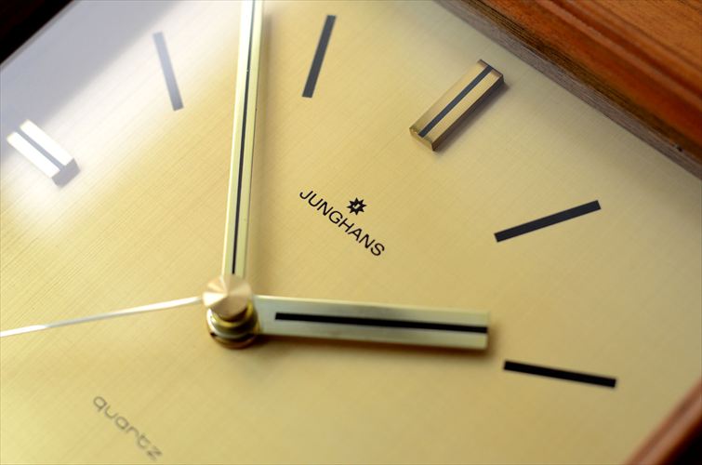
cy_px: 232
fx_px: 1459
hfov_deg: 27.0
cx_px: 351
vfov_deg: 18.1
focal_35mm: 75
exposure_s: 1/200
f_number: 2.8
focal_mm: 50
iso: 640
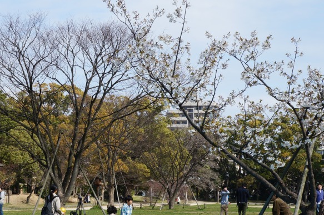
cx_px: 82
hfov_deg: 19.7
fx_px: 926
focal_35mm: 103
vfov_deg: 13.2
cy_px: 149
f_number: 13
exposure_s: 1/200
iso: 200
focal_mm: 40
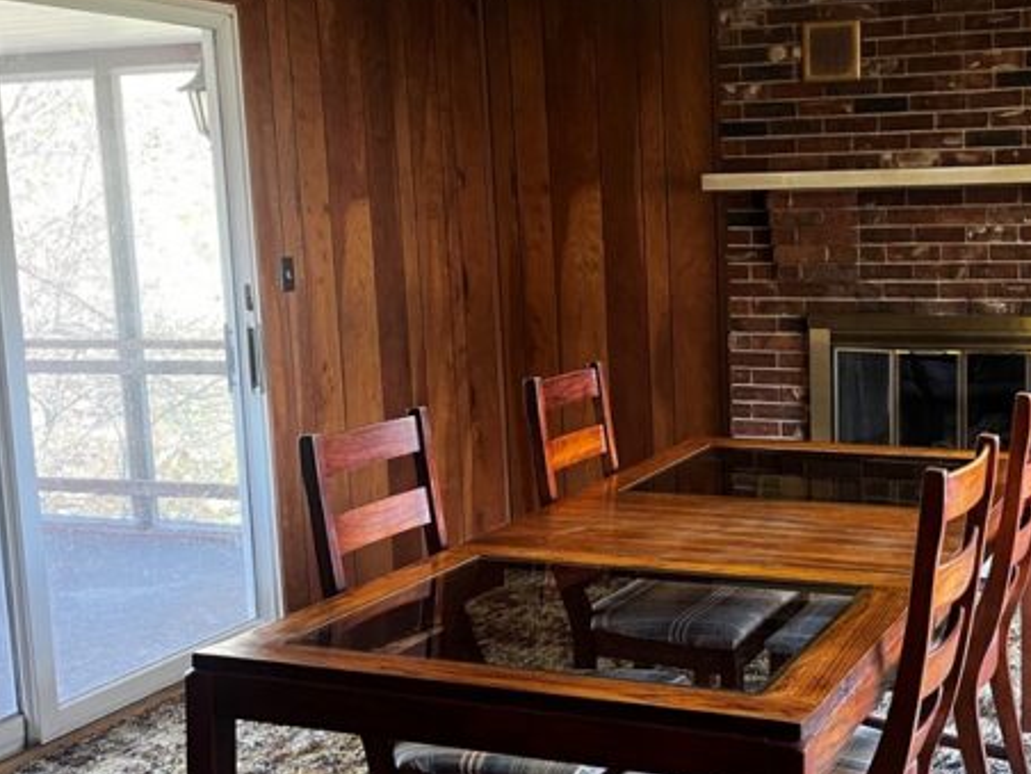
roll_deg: +2.2
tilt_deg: -8.2
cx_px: 764
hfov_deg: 40.2
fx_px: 1370
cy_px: 377
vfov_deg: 31.5
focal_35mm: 46
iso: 250
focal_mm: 5.1
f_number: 1.6
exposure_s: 1/60
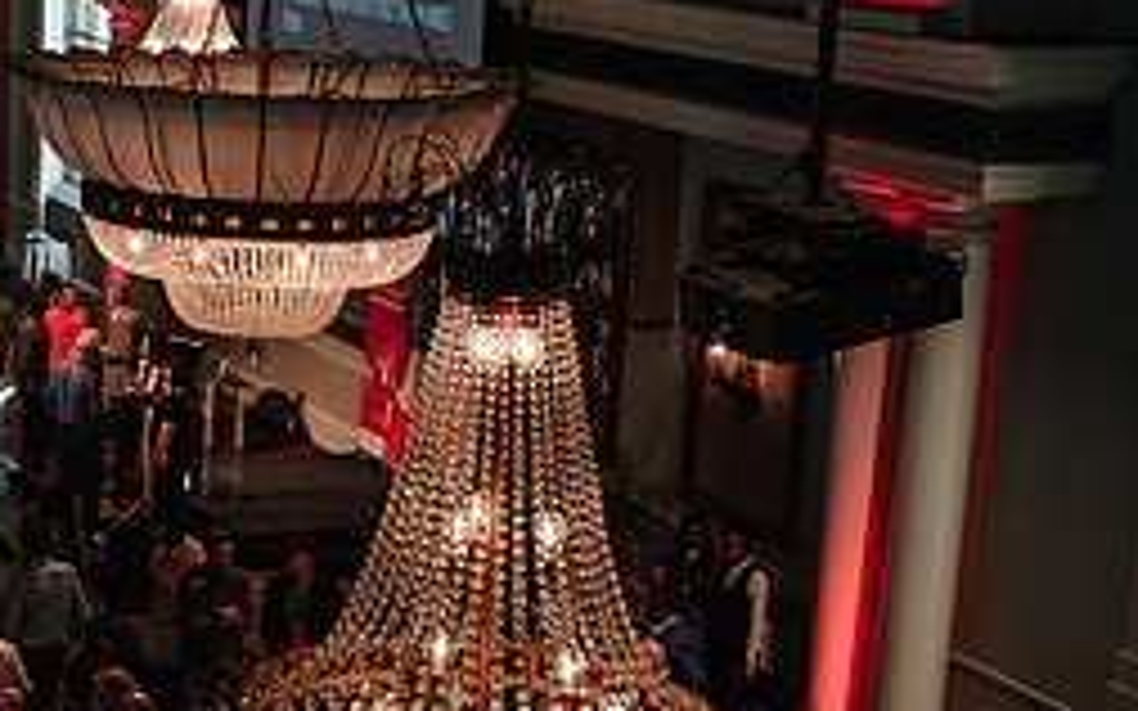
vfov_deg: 15.4
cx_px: 36
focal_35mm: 84
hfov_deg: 23.7
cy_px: 574
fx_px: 2605
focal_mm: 24
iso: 800
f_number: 5
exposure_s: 1/100
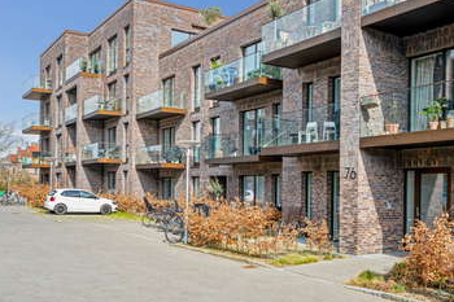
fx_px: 454
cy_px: 145
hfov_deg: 53.1
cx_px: 243
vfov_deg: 36.8
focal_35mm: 36
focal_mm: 30
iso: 100
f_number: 8
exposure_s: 1/160
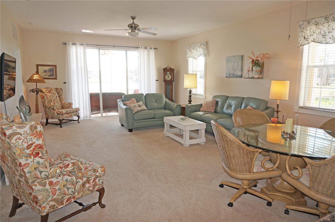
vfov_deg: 53.0
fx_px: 223
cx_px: 168
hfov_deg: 73.8
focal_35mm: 24
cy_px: 111
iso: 125
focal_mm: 16
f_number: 4.5
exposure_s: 1/60
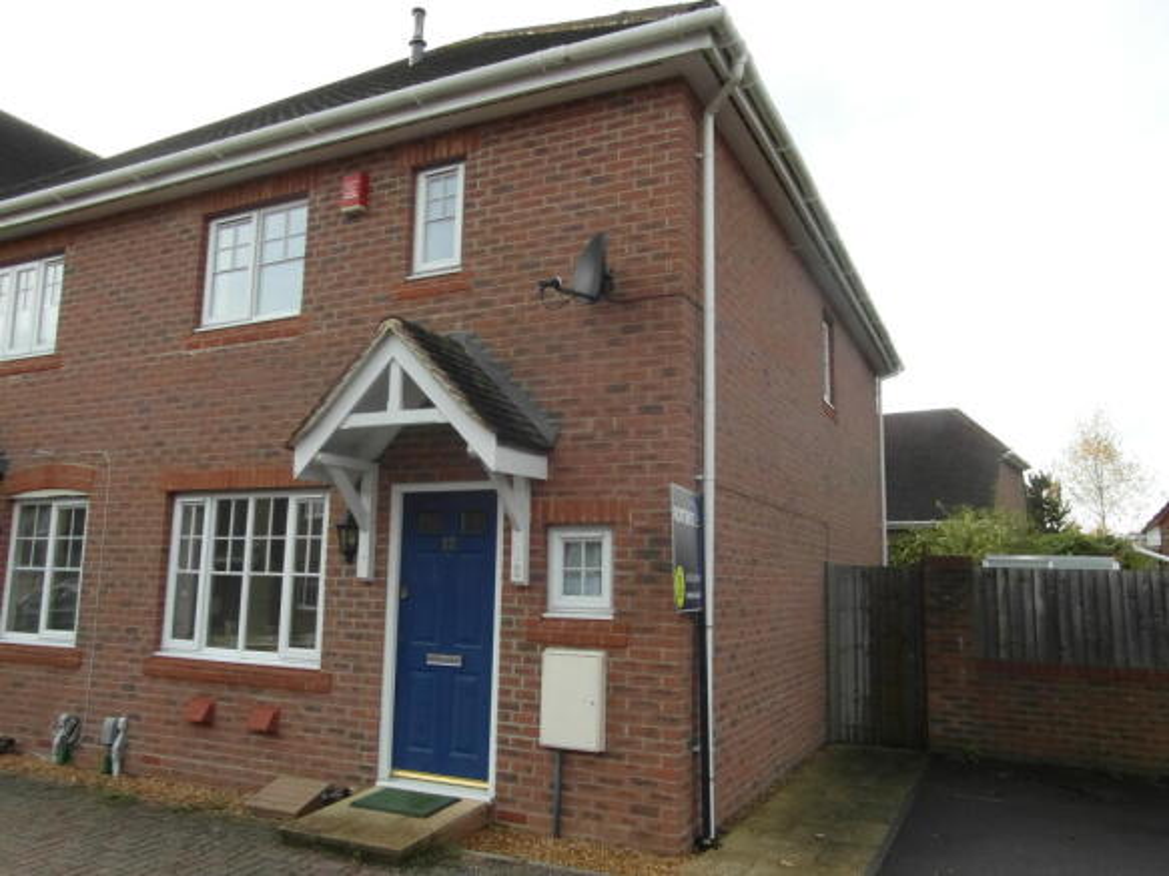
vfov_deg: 56.8
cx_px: 584
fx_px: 810
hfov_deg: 71.6
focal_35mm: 24
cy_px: 438
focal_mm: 4
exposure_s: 1/125
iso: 100
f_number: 4.6
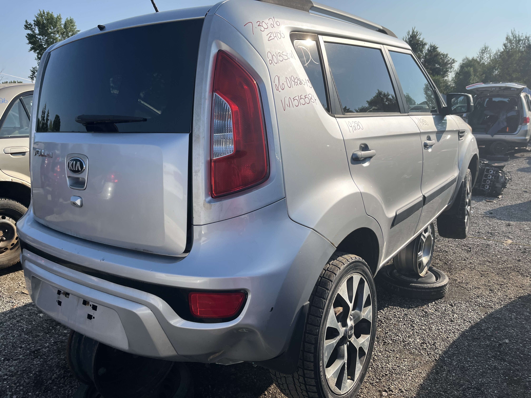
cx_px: 266
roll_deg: +0.4
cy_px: 199
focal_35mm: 26
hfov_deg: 67.3
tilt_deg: -11.1
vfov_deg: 53.1
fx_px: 399
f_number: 1.6
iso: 50
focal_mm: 5.1
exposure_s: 1/2825
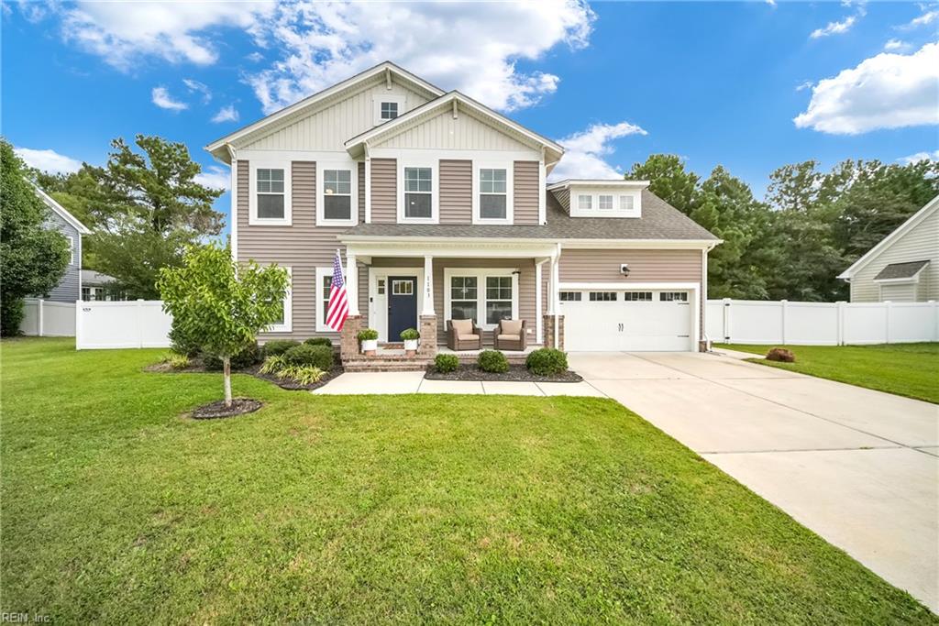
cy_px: 313
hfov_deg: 112.6
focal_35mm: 12
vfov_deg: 90.0
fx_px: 313
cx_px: 470
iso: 5000
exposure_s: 1/4000
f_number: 5
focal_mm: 12
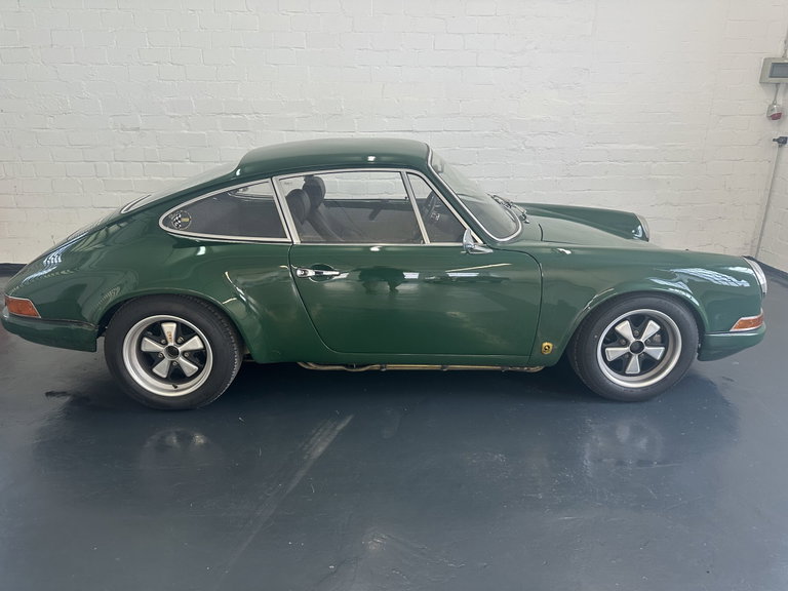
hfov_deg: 71.6
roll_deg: -0.4
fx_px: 546
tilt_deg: -20.0
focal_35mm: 24
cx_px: 394
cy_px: 296
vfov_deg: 56.8
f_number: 1.78
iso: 160
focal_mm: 6.86
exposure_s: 1/100
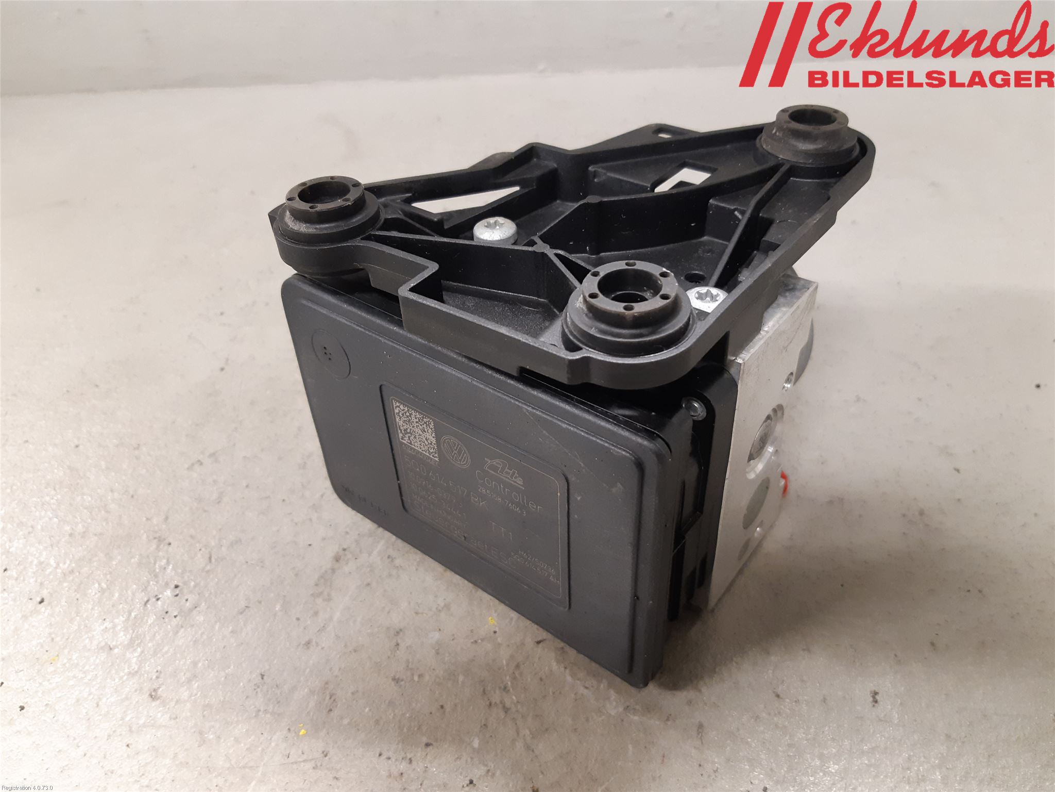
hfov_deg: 67.3
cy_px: 396
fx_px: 792
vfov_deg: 53.1
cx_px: 528
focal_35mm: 26
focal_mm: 3.93
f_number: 1.7
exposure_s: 1/40
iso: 250
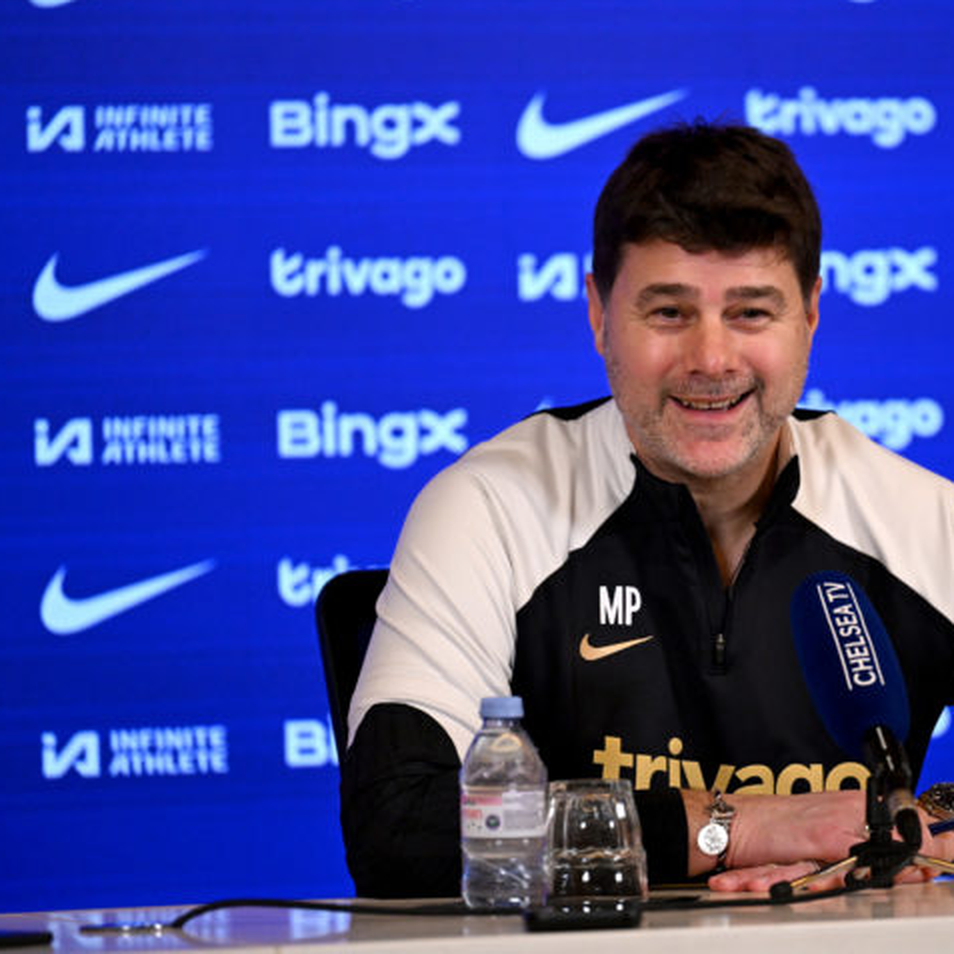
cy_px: 478
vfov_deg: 6.6
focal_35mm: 267
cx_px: 708
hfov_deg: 6.6
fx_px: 8325
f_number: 2.8
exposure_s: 1/500
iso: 2500
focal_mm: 200
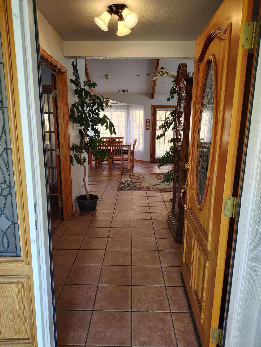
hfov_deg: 56.9
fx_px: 241
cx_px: 130
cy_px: 174
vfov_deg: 71.5
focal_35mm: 24
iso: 641
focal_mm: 5.56
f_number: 1.8
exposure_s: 1/120
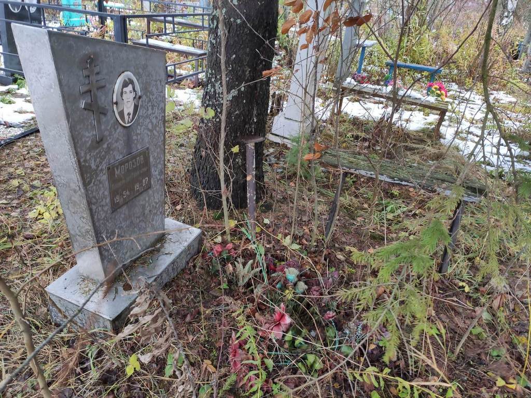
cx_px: 266
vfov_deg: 53.1
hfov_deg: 67.3
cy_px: 199
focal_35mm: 26
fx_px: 399
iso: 206
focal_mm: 4.77
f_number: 1.75
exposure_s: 1/60
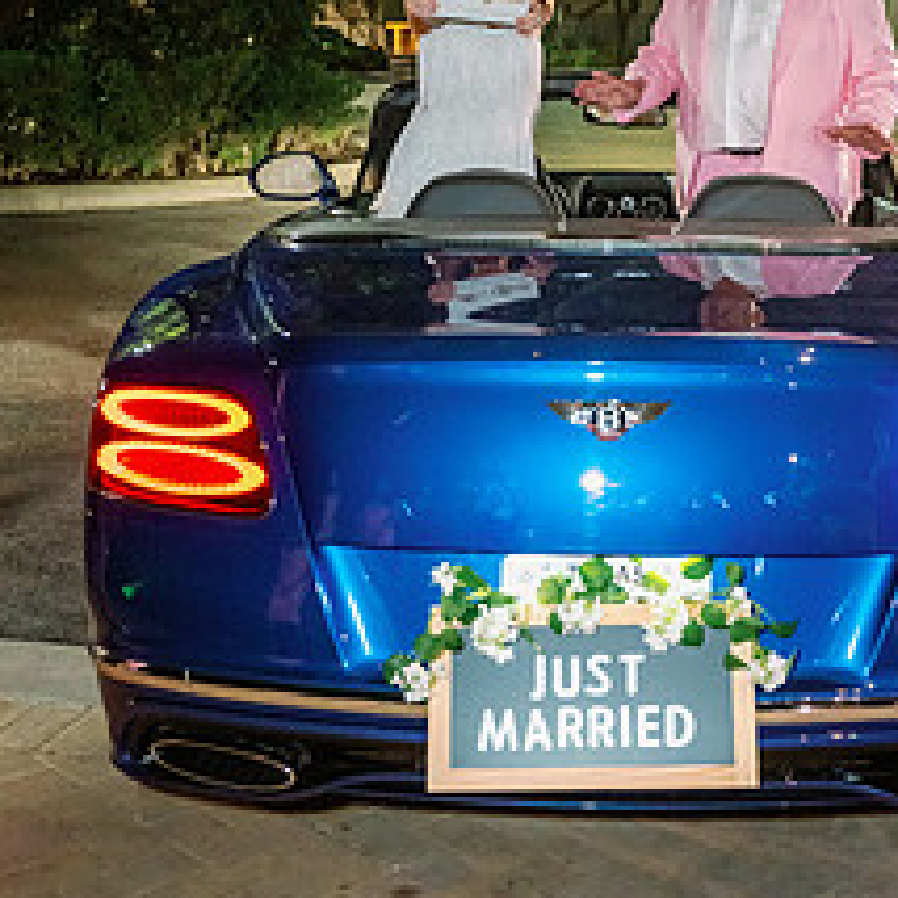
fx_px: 1761
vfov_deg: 28.4
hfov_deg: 28.4
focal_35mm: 60
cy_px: 290
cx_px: 625
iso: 4000
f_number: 3.5
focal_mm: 33.5
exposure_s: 1/125
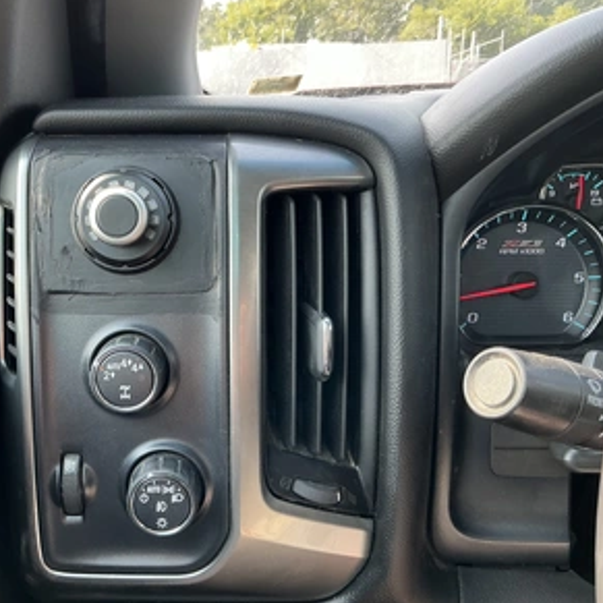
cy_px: 305
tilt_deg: -19.1
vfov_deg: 48.4
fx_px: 670
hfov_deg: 47.6
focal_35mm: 34
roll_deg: +2.5
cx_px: 199
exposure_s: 1/122
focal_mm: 3
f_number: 1.8
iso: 50
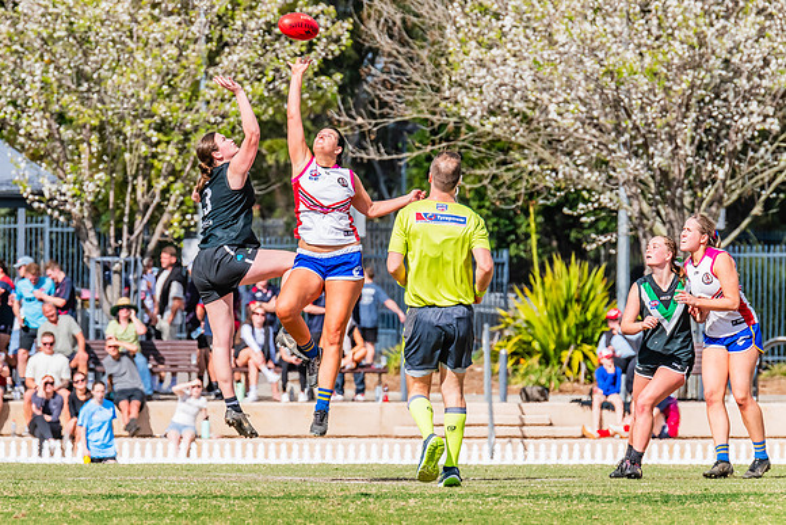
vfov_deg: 2.4
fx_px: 12269
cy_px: 233
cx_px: 264
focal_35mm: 562
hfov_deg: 3.7
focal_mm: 420
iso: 800
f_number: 13
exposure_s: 1/1250
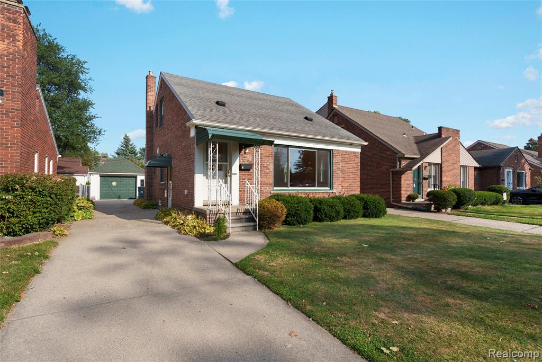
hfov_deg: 90.0
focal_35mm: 18
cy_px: 181
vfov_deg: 67.4
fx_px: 271
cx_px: 271
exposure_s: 1/800
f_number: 4
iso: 100
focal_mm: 18
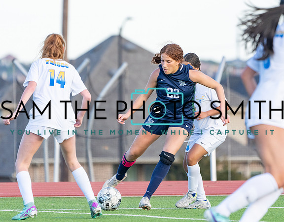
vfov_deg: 2.7
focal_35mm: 555
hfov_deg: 3.5
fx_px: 4626
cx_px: 154
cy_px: 84
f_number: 5.6
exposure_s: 1/1250
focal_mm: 379
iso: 800
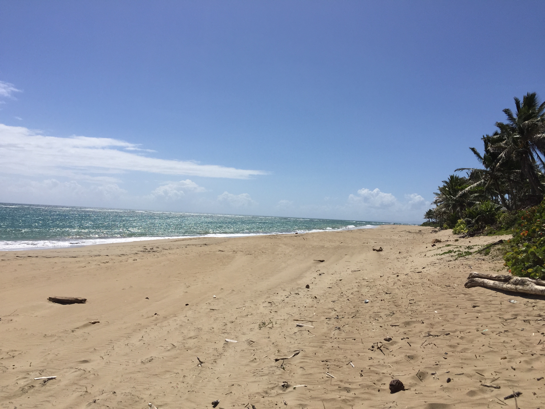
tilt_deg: +1.5
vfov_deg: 48.2
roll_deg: -6.4
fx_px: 457
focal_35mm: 29
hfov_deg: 61.7
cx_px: 272
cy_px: 204
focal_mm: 4.15
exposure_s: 1/6623
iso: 32
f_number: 2.2
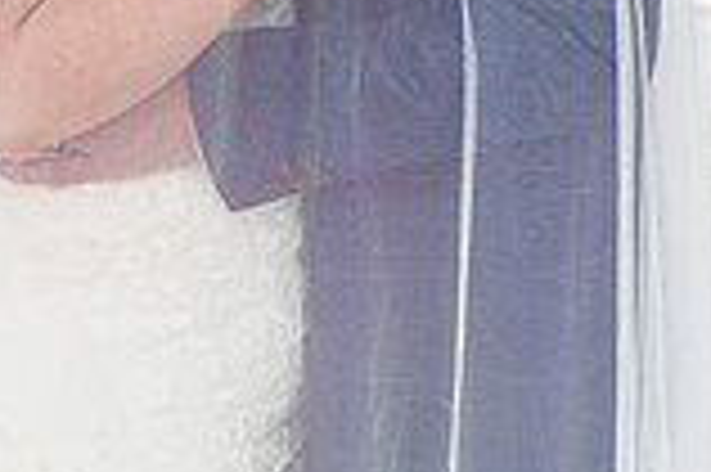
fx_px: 2170
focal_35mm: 110
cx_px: 178
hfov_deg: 18.5
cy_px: -255
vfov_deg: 11.8
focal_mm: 28
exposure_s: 1/250
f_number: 2.8
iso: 250
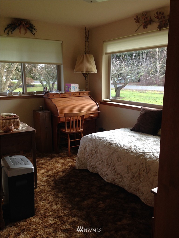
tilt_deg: -11.0
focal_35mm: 33
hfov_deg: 42.9
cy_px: 119
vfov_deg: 55.4
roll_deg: -1.1
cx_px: 90
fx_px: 228
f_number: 2.4
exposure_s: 1/60
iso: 64
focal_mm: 4.12
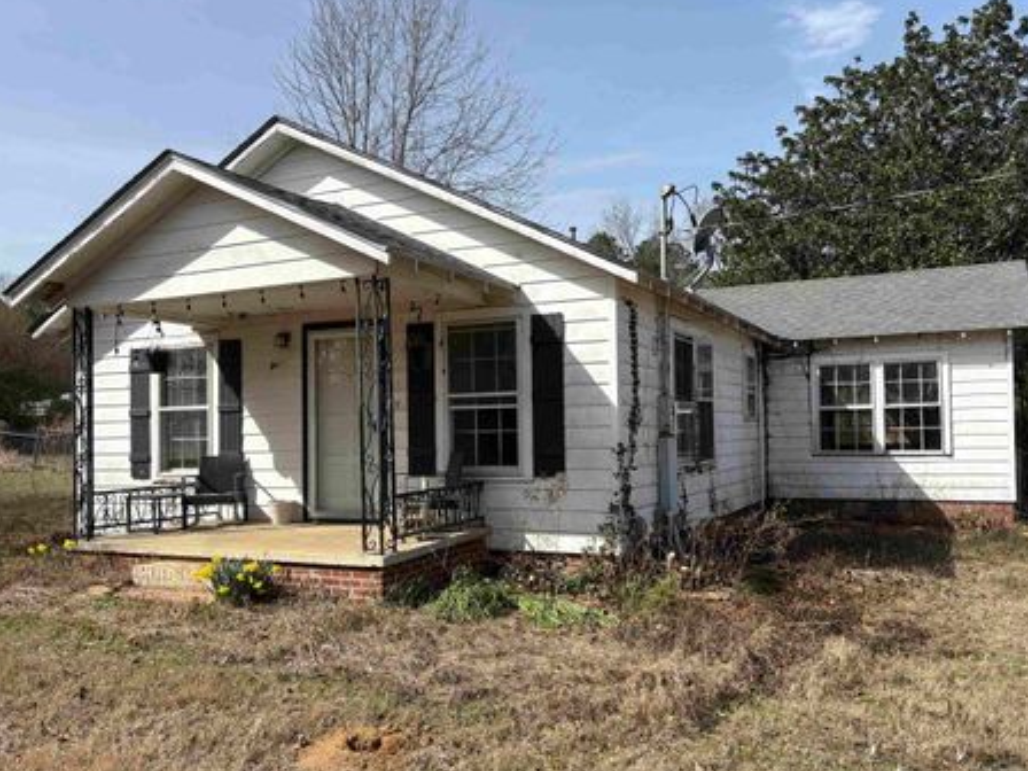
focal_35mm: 29
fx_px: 861
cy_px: 414
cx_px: 553
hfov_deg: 61.6
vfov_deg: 48.2
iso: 50
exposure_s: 1/3448
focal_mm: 5.96
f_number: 1.6
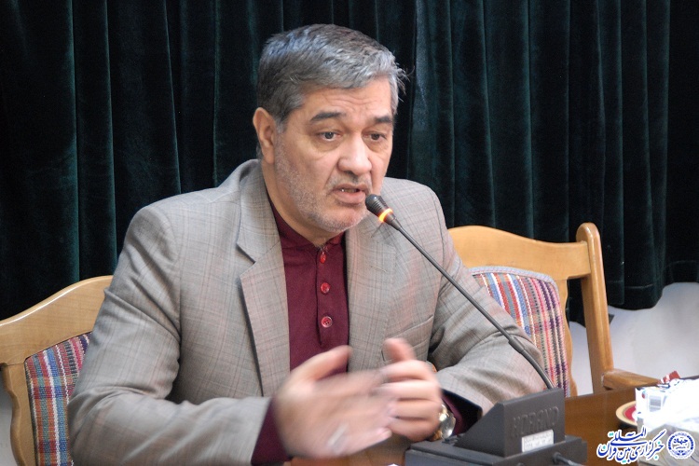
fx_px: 2184
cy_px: 233
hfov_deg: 18.2
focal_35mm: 112
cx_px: 350
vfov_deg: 12.2
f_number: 7.1
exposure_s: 1/8
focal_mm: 75
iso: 1000
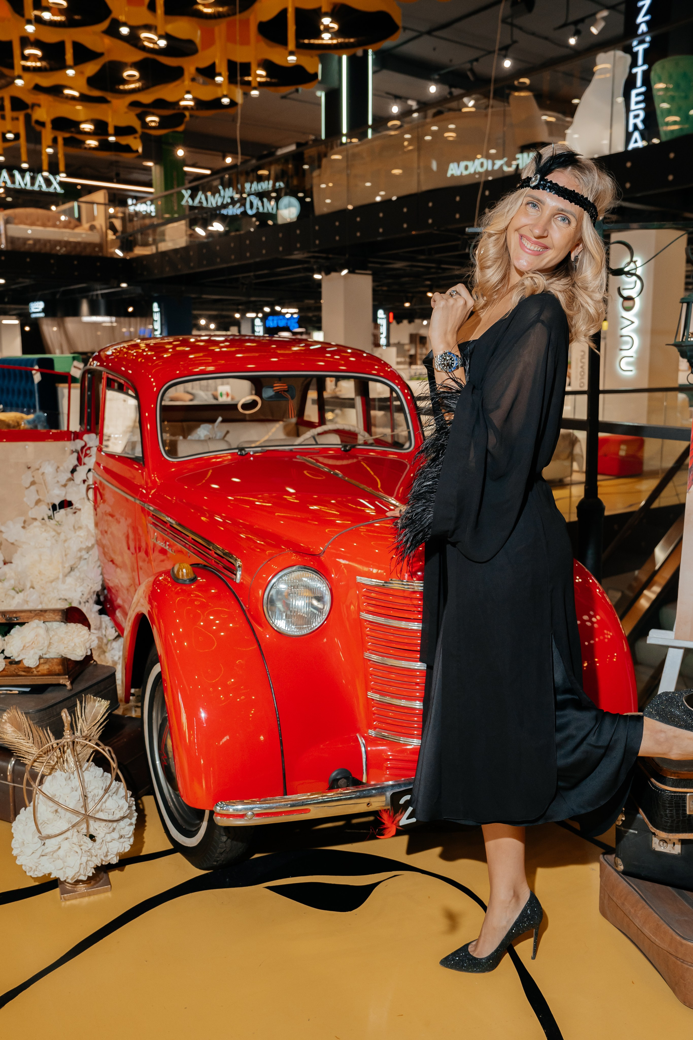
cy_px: 520
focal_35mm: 31
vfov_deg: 60.3
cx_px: 346
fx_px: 895
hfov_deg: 42.3
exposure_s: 1/160
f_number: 5
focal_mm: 31
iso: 800
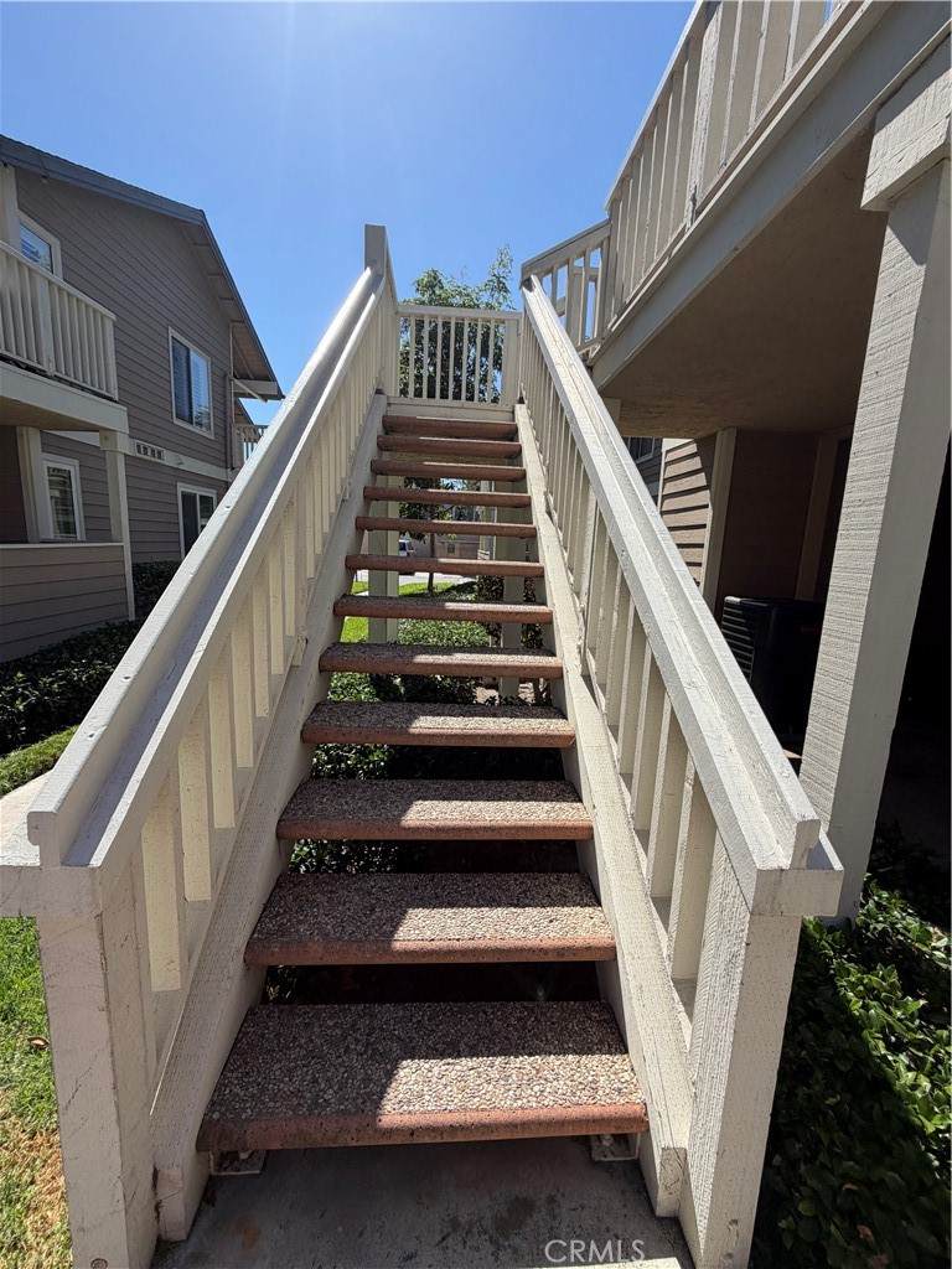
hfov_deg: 85.7
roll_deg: -1.7
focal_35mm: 14
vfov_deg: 102.1
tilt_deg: -10.4
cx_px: 476
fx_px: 513
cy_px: 634
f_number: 2.2
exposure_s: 1/830
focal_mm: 2.22
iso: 25
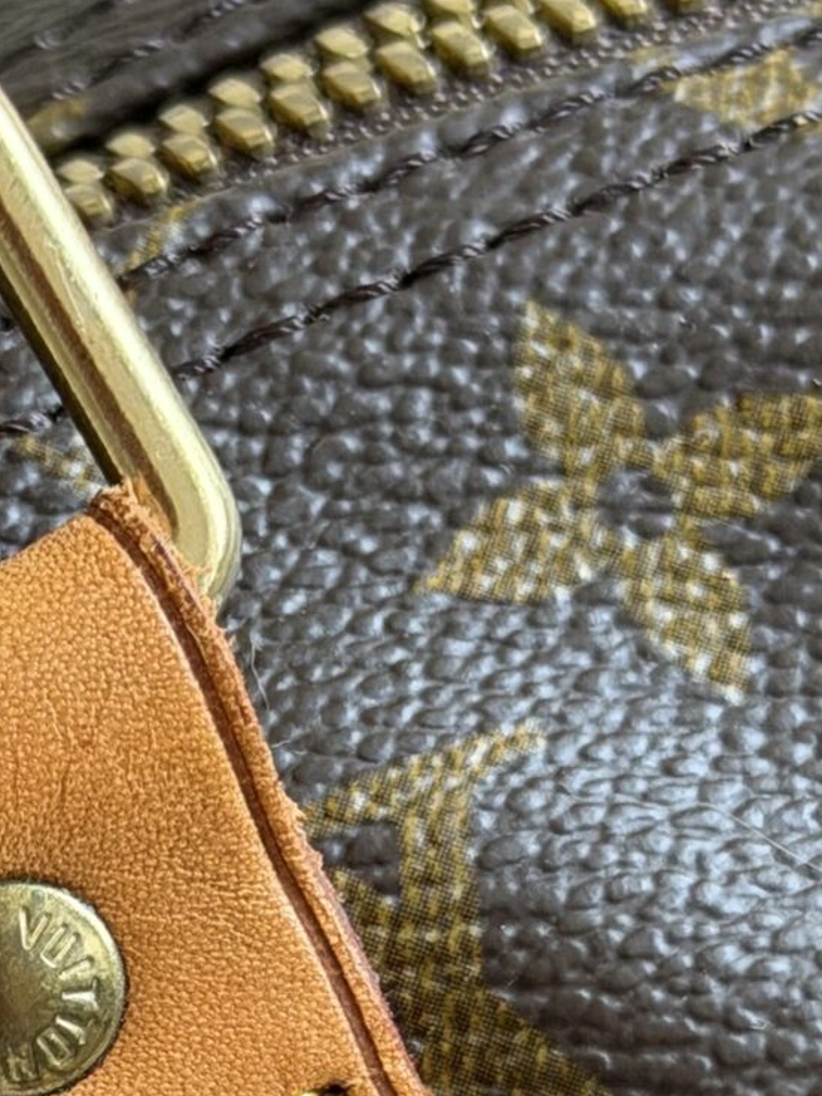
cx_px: 27
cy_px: 993
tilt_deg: -49.7
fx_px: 5287
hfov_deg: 8.8
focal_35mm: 167
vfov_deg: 11.8
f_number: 1.78
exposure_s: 1/58
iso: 250
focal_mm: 6.76
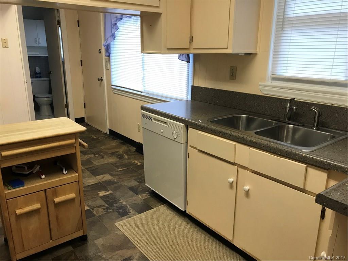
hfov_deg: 63.4
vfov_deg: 49.7
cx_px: 174
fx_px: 281
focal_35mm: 28
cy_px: 130
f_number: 1.8
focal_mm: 3.99
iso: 40
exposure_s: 1/20
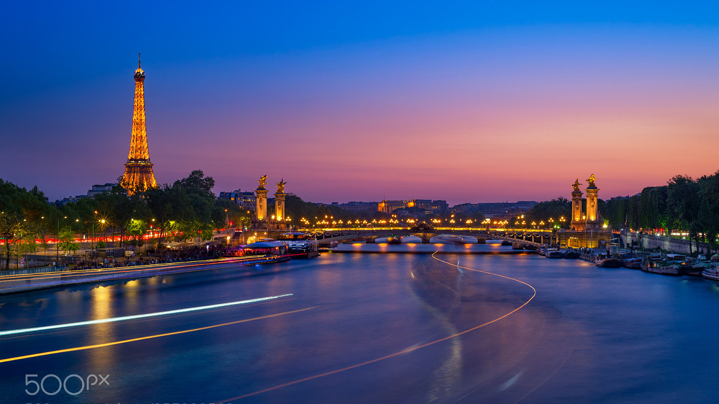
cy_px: 202
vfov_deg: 32.0
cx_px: 360
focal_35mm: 37
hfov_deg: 54.0
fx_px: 705
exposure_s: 30
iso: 400
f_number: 8
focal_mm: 35
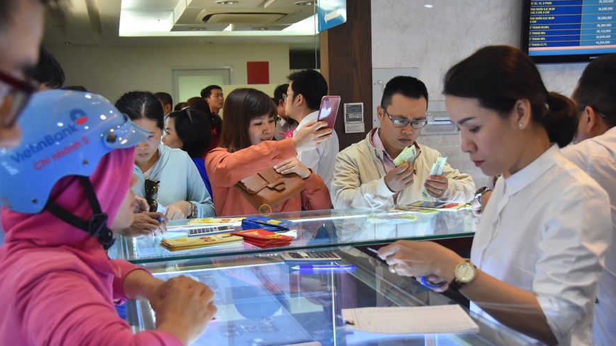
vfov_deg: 27.3
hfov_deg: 46.8
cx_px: 301
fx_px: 711
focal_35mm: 44
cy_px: 206
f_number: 4.5
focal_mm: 27
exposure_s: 1/125
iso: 800
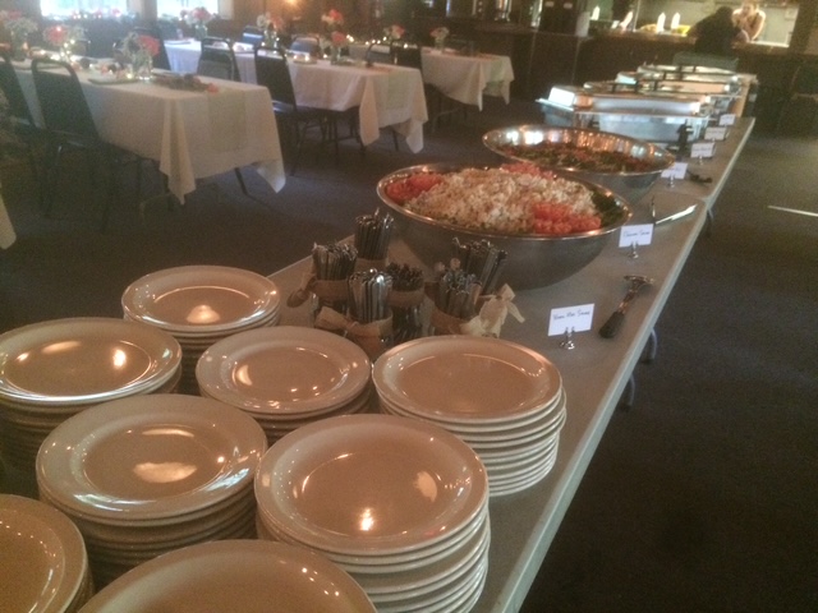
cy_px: 306
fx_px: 685
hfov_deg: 61.7
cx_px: 409
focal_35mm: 29
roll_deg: -3.6
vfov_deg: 48.2
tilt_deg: -23.7
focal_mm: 4.15
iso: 500
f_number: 2.2
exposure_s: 1/15
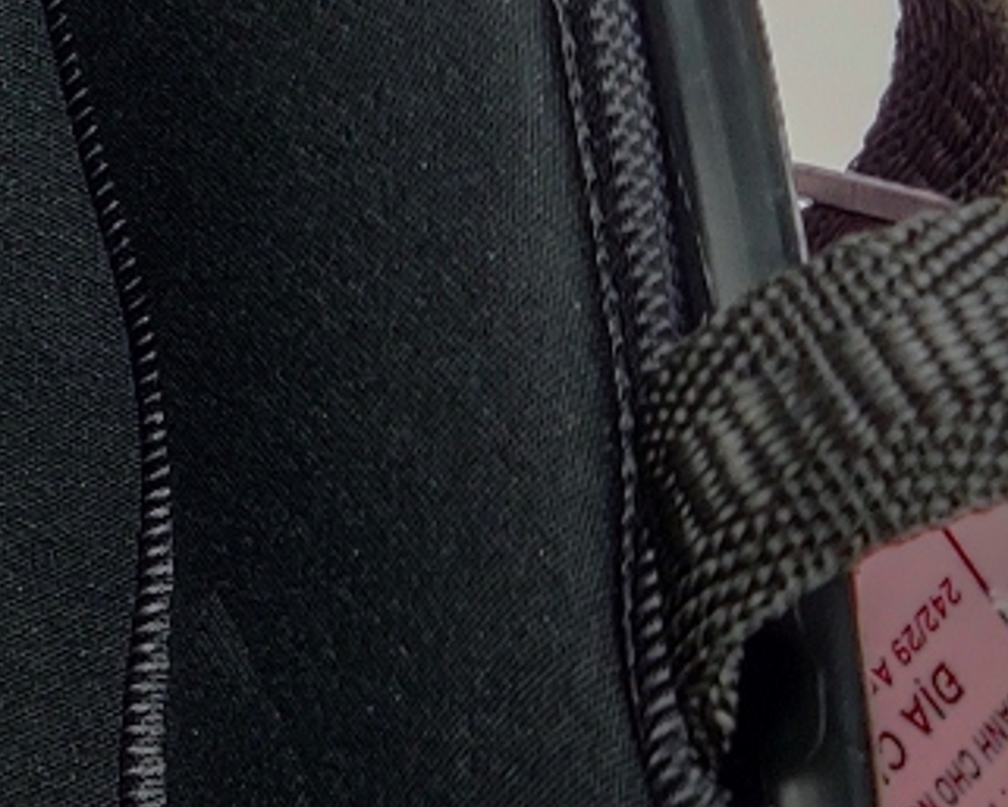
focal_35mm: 152
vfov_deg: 10.2
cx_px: -751
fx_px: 4536
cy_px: 349
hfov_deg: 11.8
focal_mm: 4.71
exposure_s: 1/50
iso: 332
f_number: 1.79
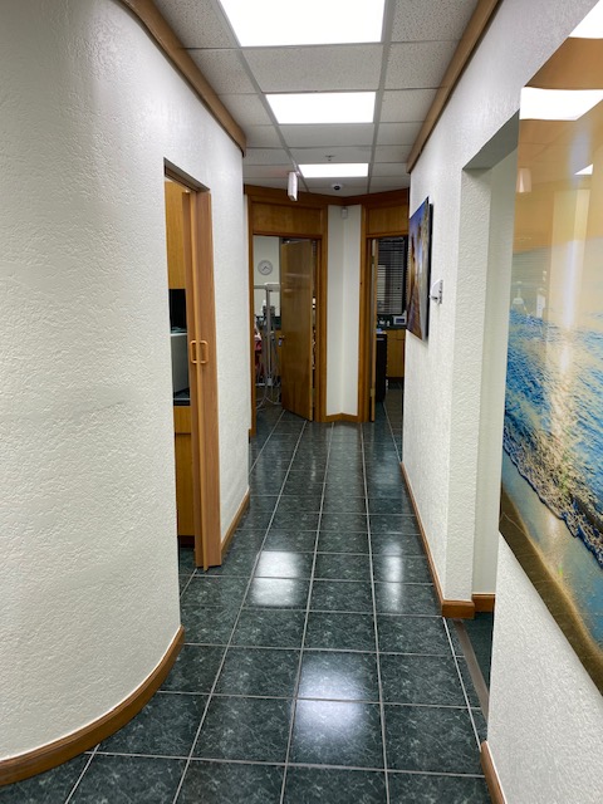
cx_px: 302
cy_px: 402
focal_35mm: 26
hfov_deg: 53.1
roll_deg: -0.1
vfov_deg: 67.3
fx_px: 604
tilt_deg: -9.5
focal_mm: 4.25
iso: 50
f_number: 1.8
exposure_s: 1/120
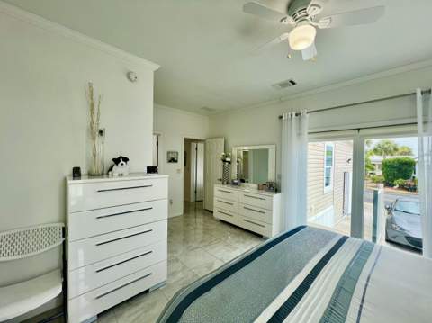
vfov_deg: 89.8
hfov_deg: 106.2
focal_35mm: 13
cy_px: 162
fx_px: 162
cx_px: 216
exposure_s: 1/120
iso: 64
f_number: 1.8
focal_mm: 1.57
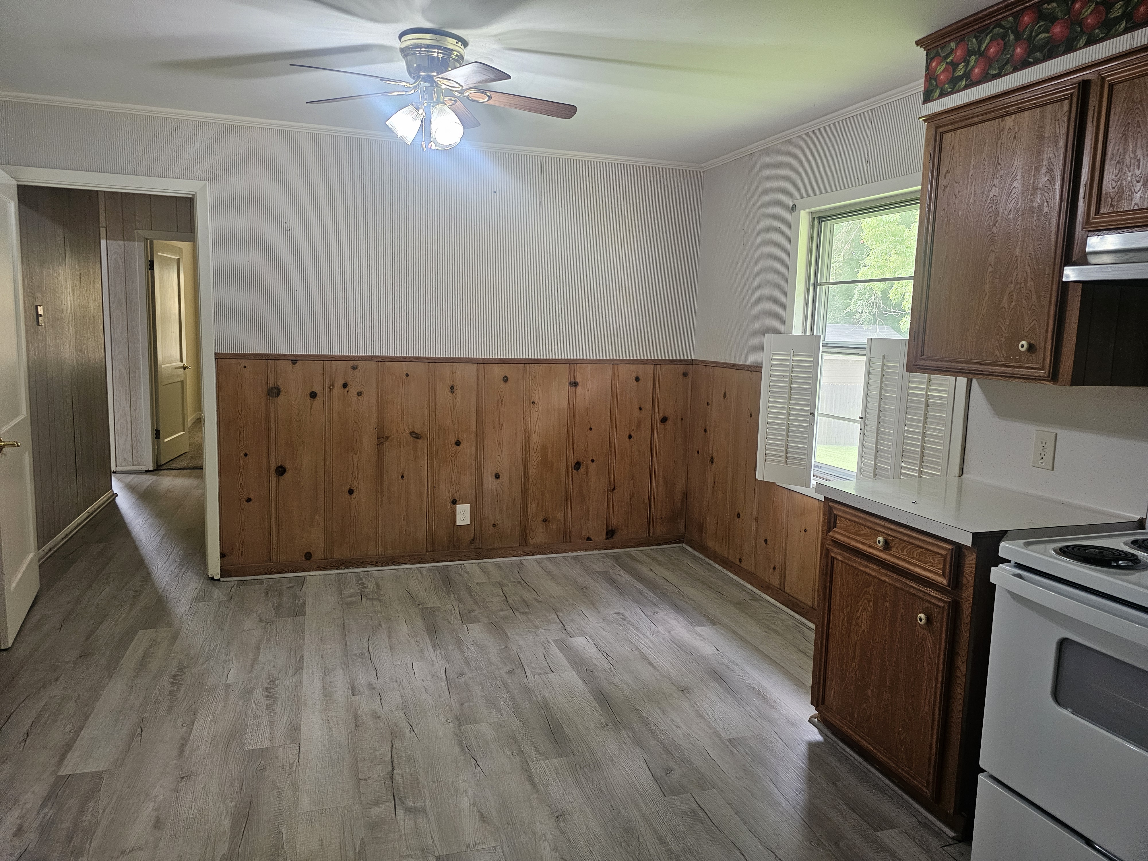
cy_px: 430
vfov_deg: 58.9
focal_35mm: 23
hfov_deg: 73.9
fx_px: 763
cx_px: 574
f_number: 1.7
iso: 400
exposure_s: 1/120
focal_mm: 6.3
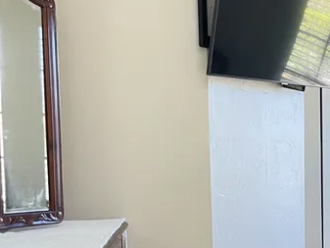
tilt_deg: -7.4
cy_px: 236
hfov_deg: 24.0
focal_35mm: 74
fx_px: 706
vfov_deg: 19.4
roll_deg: -0.4
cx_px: 394
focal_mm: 4.2
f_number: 1.6
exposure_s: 1/60
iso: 100
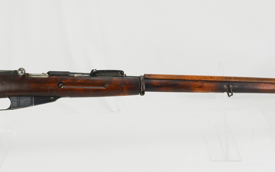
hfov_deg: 36.2
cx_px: 118
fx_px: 420
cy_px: 92
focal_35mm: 56
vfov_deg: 23.1
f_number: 5.6
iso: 250
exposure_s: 1/125
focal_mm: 18
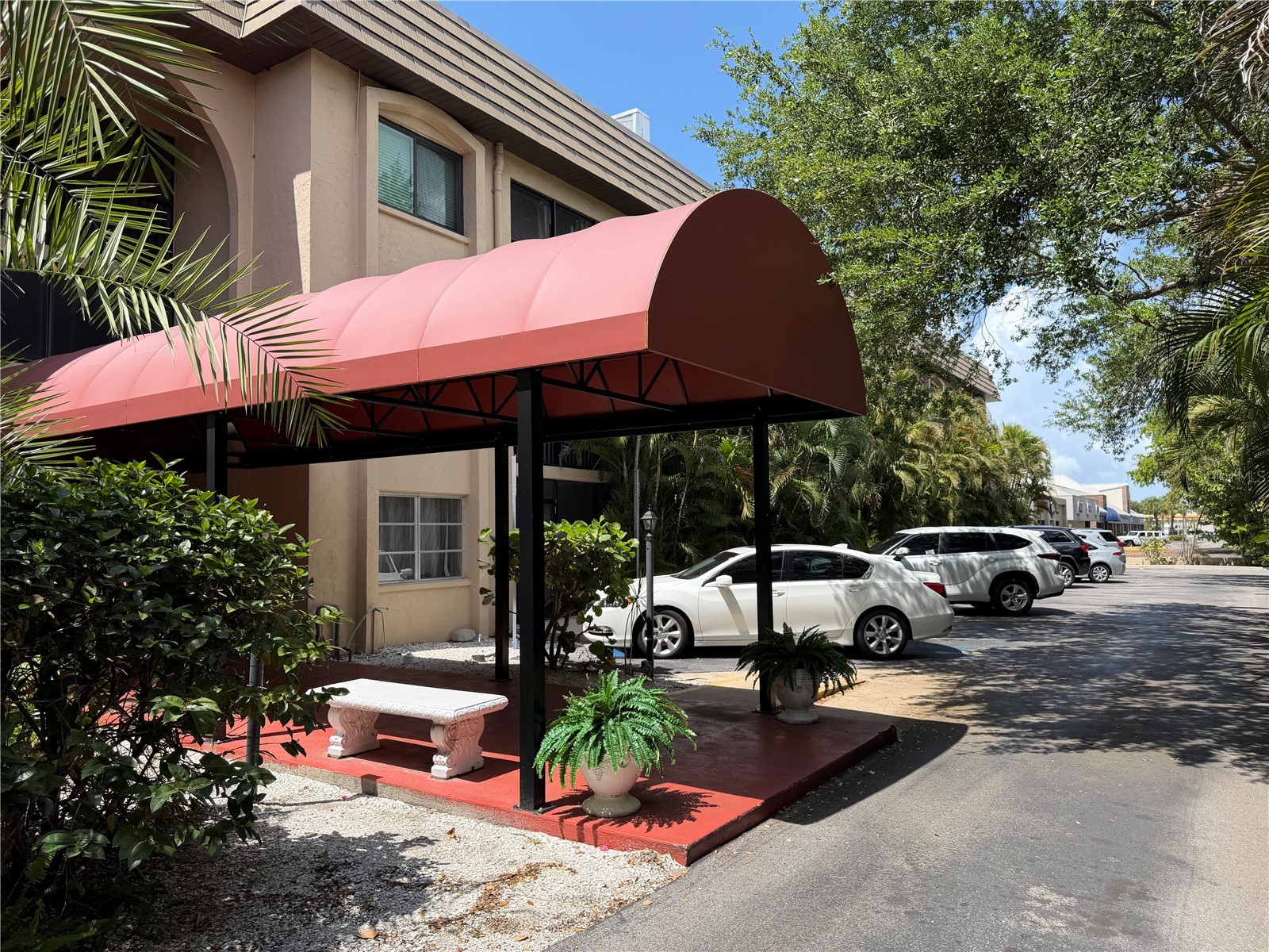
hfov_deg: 71.6
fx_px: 880
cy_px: 476
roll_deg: +1.8
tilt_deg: +4.4
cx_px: 634
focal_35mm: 24
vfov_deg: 56.8
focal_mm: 6.76
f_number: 1.78
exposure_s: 1/2525
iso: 80
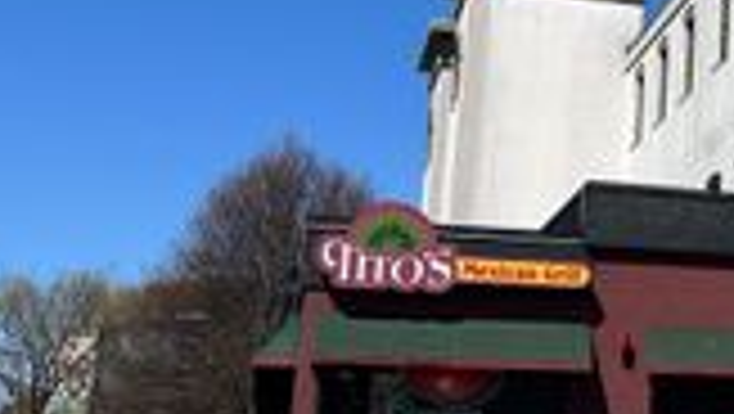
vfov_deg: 15.1
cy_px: 133
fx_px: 1558
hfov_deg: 23.2
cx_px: 977
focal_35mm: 80
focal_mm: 6.86
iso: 80
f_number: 1.78
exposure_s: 1/6211
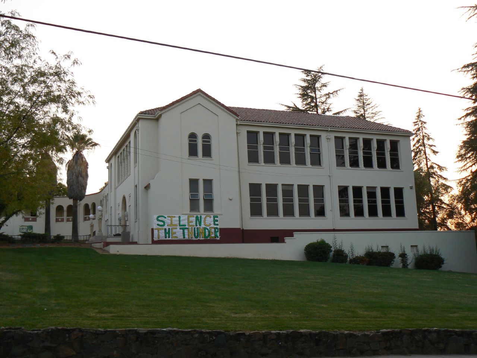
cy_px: 179
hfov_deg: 44.8
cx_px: 238
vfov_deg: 34.3
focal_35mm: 42
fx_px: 579
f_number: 4
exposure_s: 1/125
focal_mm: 7
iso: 80
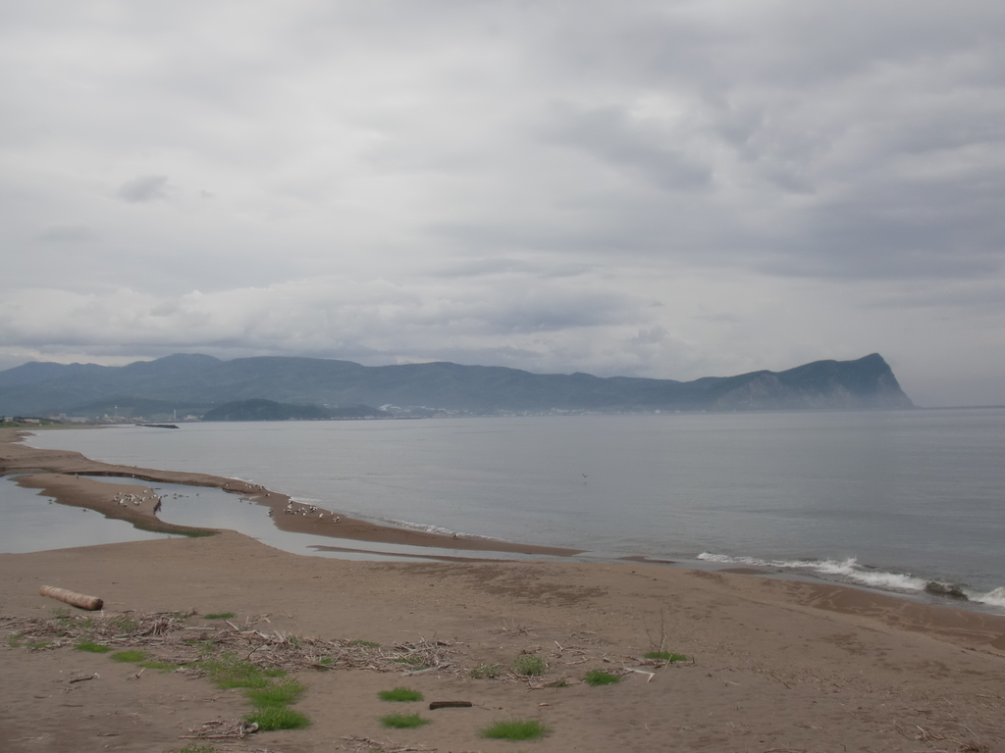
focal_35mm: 39
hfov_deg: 47.9
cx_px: 502
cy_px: 376
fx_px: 1132
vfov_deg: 36.8
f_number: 9.1
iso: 64
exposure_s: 1/125
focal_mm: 6.51
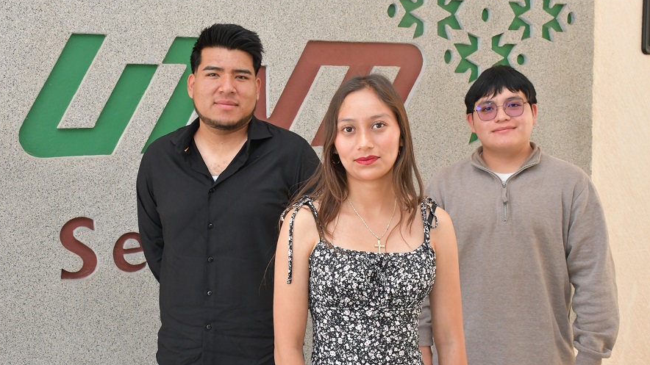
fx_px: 827
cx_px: 320
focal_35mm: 48
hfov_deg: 42.9
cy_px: 176
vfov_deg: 24.9
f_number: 10
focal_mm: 30
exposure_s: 1/125
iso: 3200
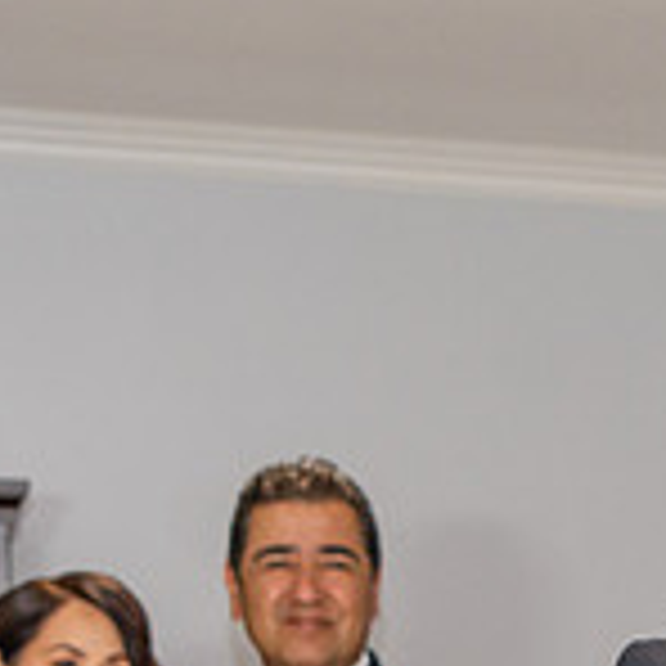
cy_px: 1192
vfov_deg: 12.0
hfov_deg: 12.7
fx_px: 2917
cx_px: 807
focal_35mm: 134
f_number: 4
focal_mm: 25
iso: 640
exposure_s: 1/160
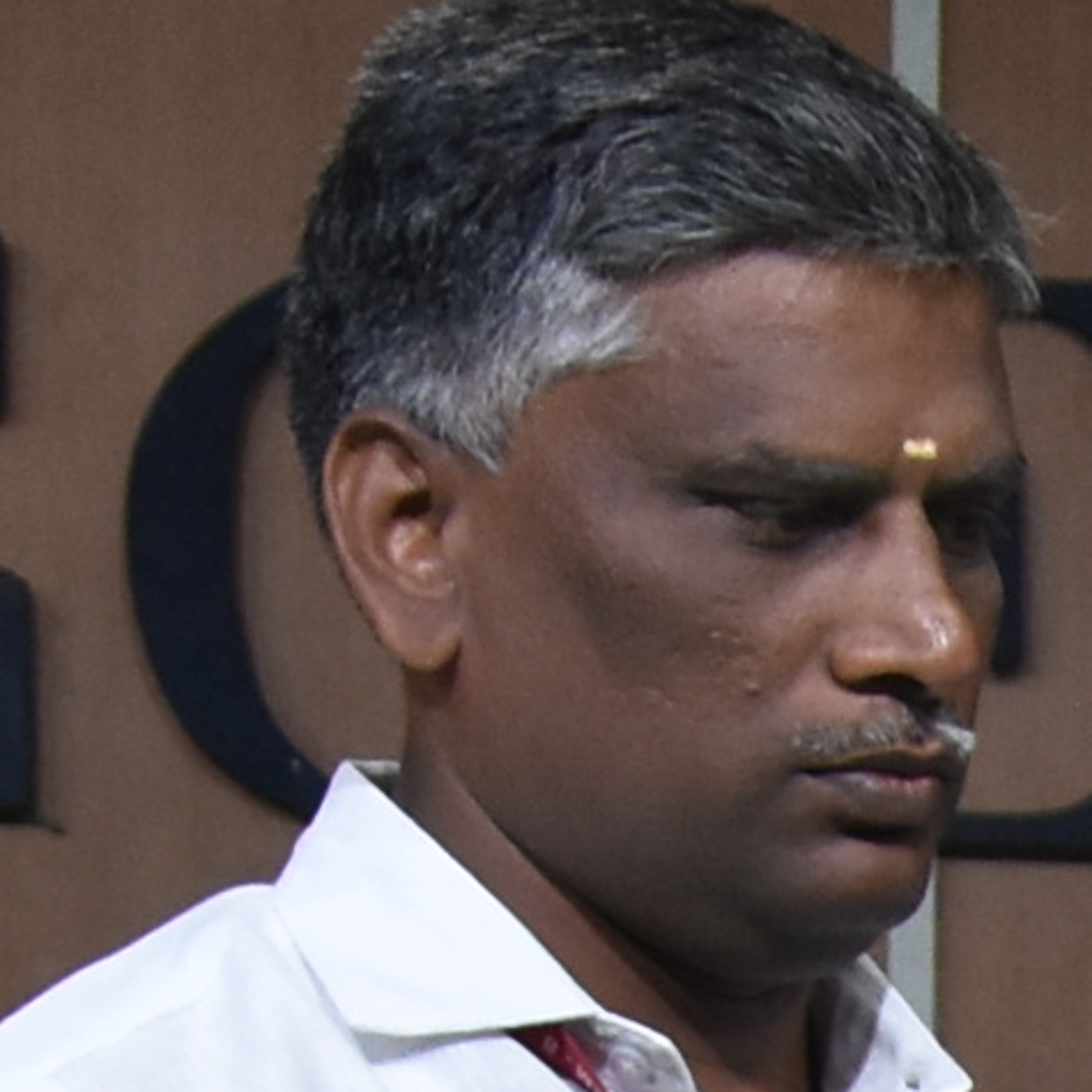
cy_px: 2391
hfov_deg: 4.9
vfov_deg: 5.1
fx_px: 12063
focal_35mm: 338
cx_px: 3465
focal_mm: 28
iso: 800
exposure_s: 1/100
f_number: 5
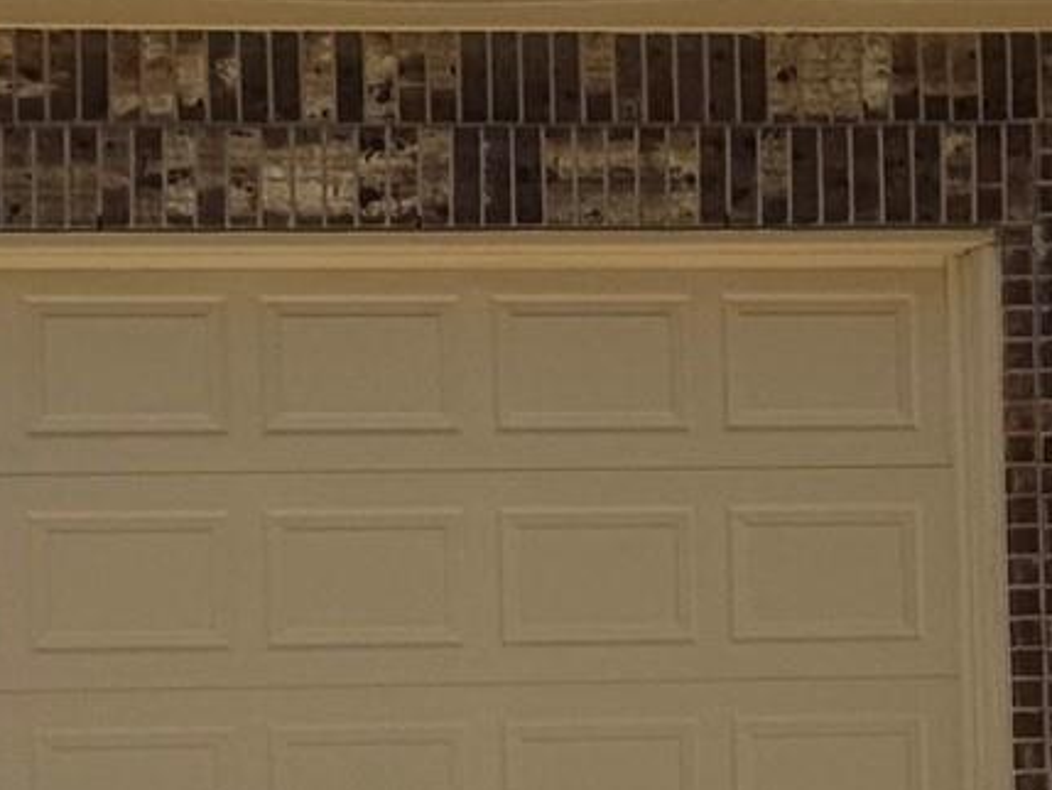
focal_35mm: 229
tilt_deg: +1.6
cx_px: 718
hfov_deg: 8.6
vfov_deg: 6.5
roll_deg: +1.7
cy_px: 491
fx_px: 6961
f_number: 1.78
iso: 64
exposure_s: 1/5848
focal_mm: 6.76
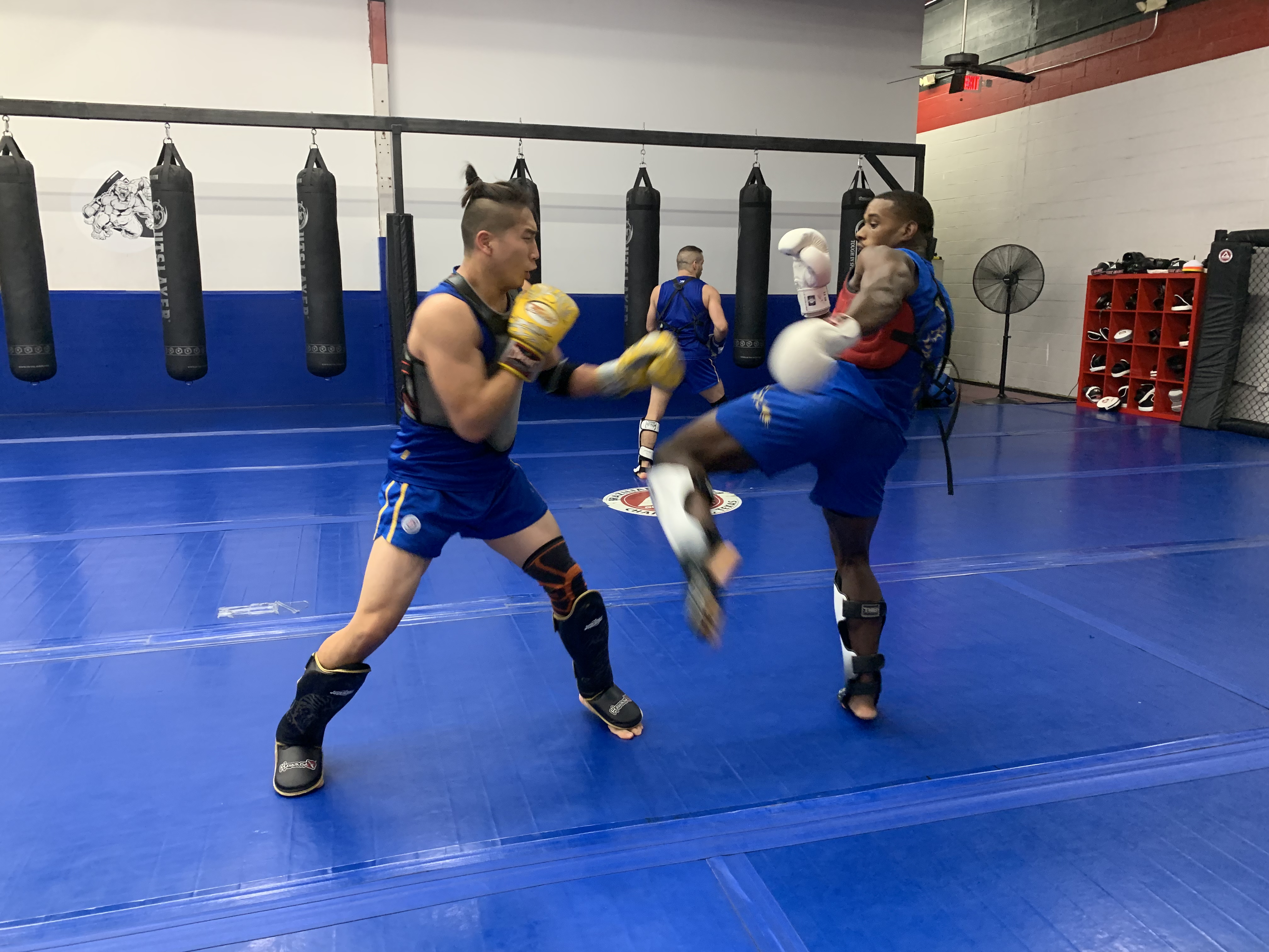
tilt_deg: -11.6
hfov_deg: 67.3
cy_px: 476
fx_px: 953
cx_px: 634
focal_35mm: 26
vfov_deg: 53.1
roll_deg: -1.1
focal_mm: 4.25
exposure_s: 1/60
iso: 250
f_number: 1.8
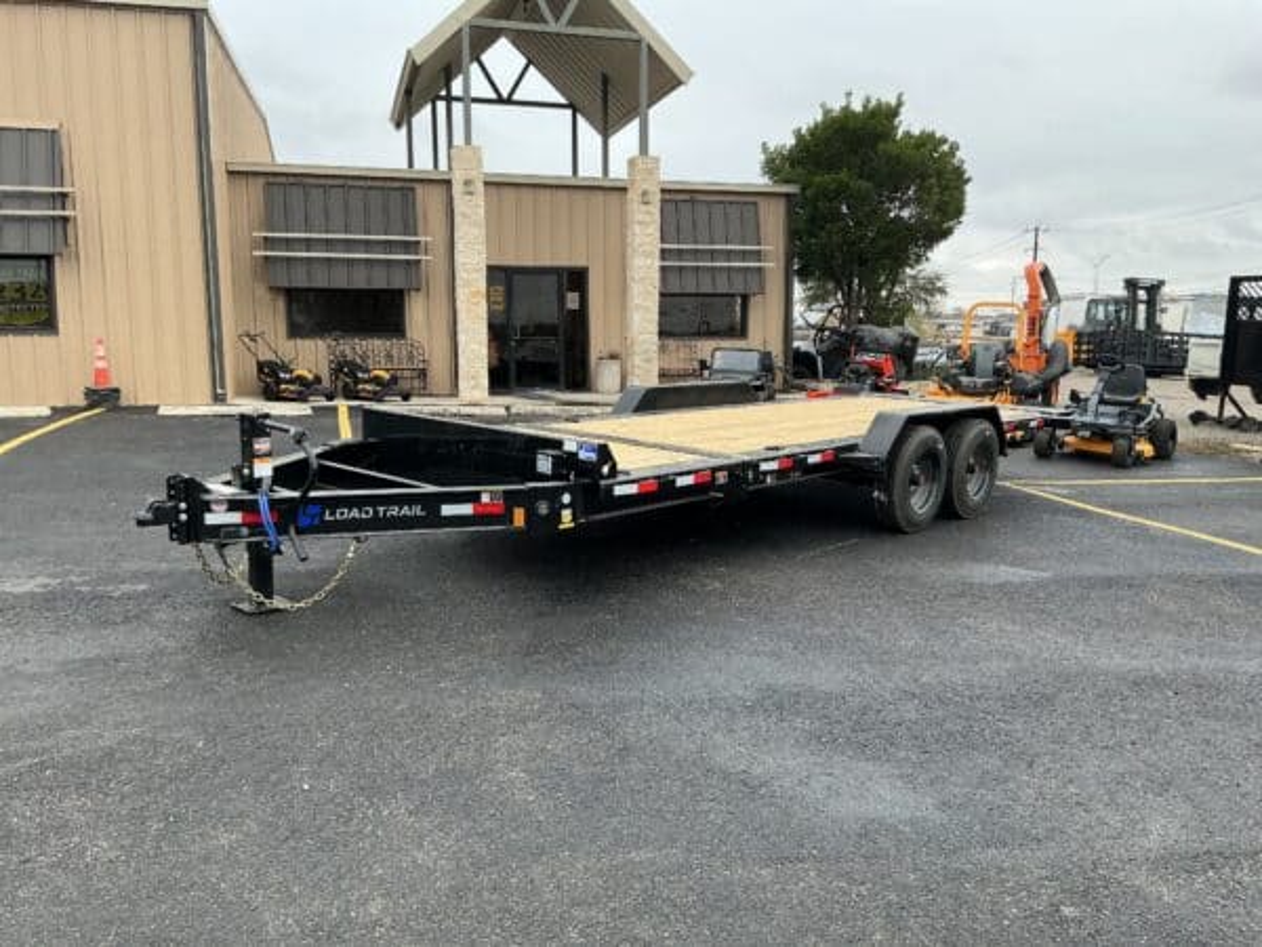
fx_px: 1057
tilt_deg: -7.5
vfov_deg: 48.2
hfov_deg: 61.7
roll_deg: +1.2
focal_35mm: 29
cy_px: 474
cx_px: 631
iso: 25
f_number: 1.8
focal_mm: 3
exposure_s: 1/442
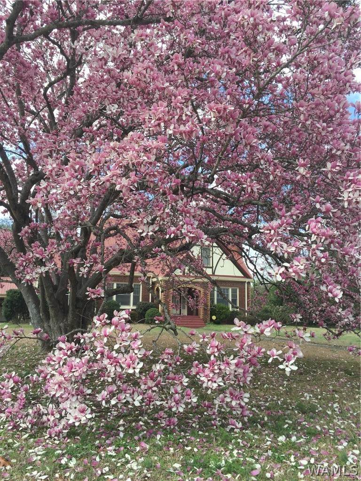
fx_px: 403
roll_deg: -0.6
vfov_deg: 61.7
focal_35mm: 29
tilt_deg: +10.4
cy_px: 240
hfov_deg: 48.2
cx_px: 180
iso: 32
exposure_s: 1/638
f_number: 2.2
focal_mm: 4.15
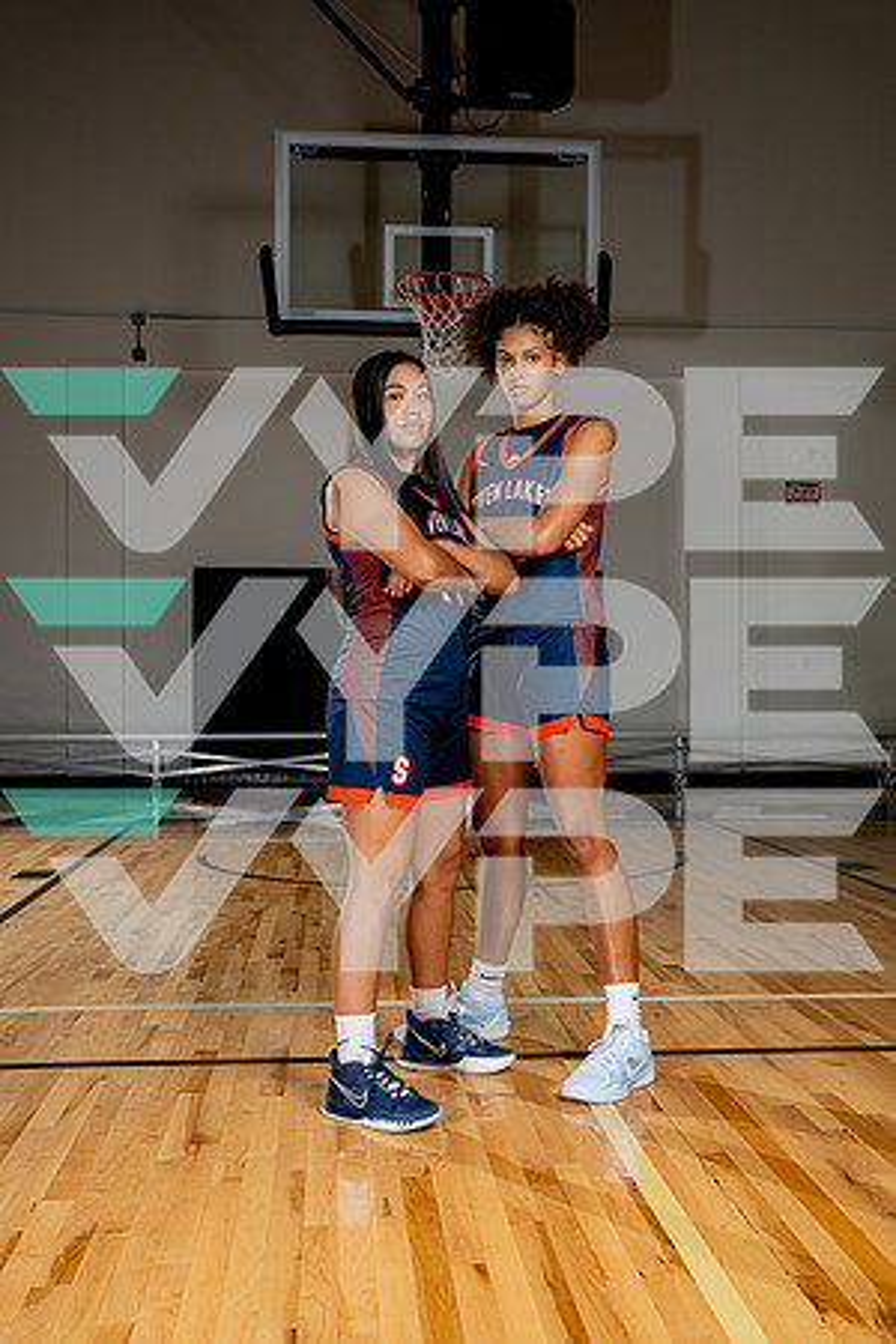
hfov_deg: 35.1
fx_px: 1419
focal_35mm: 38
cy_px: 672
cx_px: 448
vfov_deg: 50.7
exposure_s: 1/250
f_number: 5.6
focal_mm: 38
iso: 200
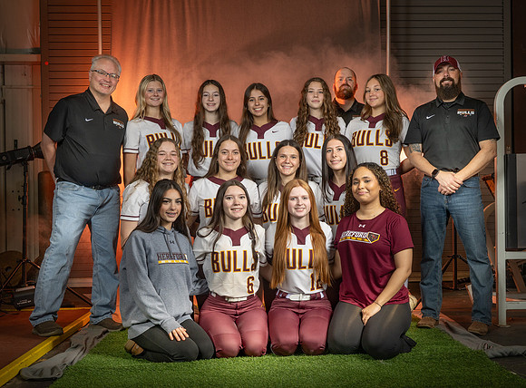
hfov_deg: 42.9
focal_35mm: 44
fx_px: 668
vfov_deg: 32.3
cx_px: 270
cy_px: 229
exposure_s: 1/160
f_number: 5.6
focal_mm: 24.5
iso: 125
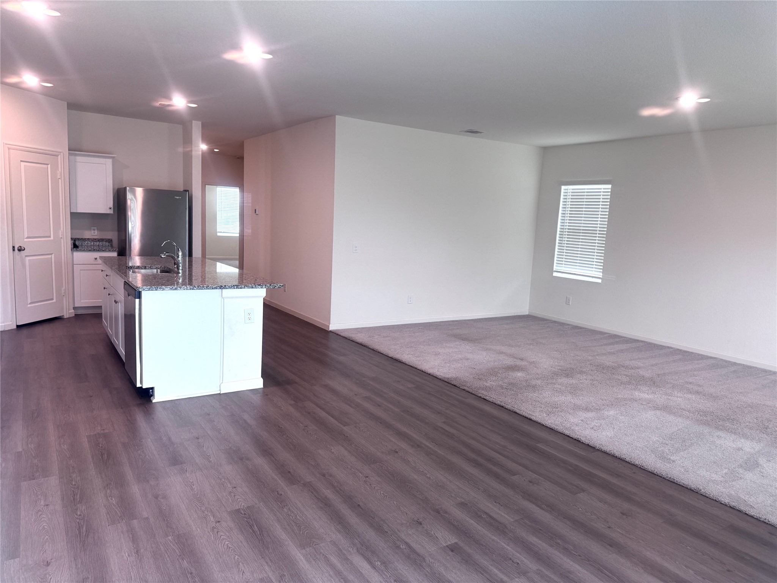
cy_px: 292
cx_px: 388
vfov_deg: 56.8
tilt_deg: -8.7
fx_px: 539
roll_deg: -3.1
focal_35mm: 24
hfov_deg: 71.6
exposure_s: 1/120
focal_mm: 6.76
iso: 160
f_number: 1.78
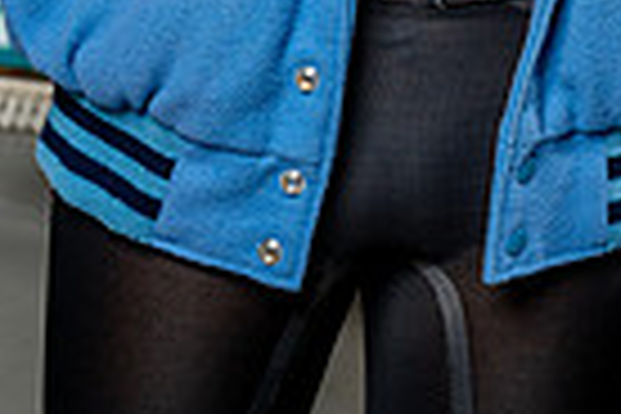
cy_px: -594
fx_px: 2691
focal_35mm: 156
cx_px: 490
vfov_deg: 8.1
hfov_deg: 13.1
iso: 640
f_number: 5.6
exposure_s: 1/250
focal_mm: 48
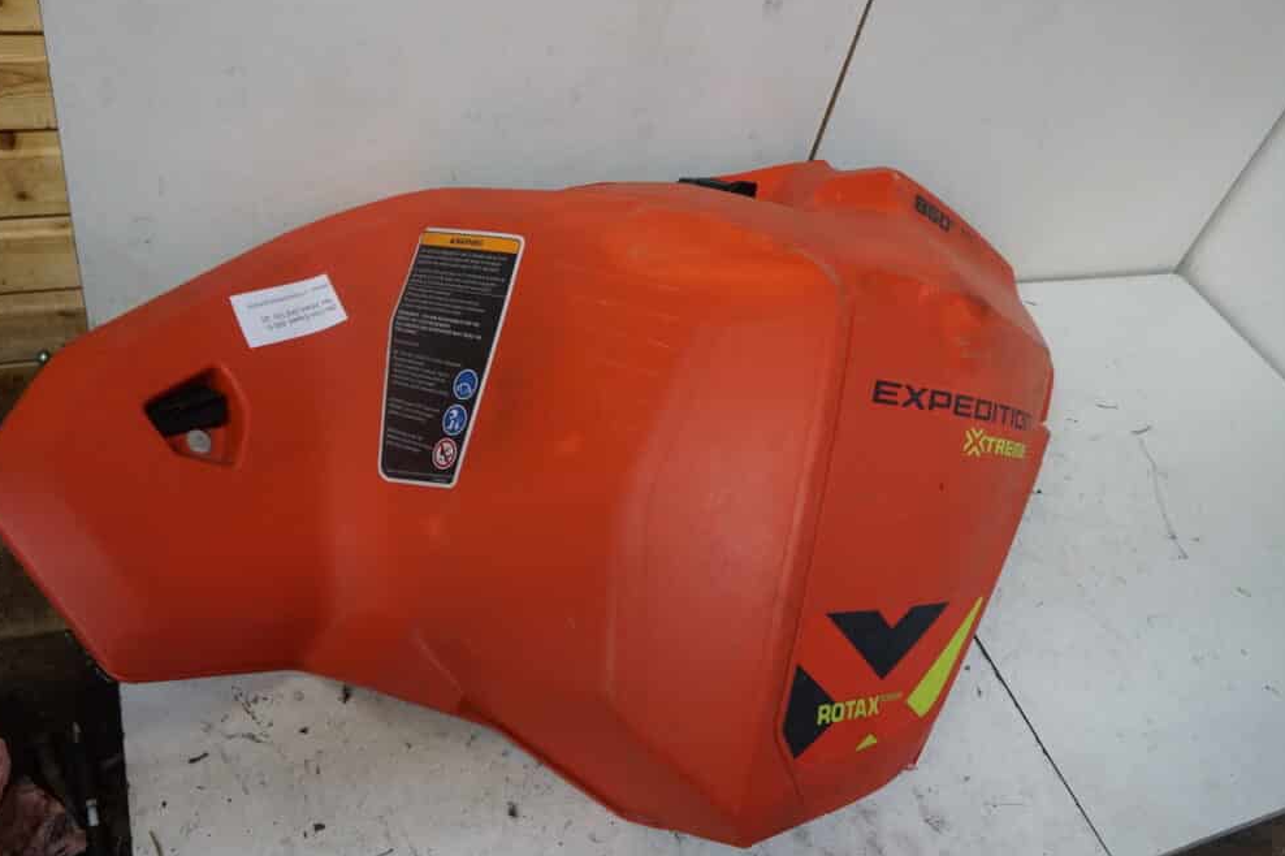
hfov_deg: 65.5
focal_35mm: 28
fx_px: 999
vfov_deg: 46.4
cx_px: 627
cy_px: 417
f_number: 4
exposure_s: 1/60
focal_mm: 18
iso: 1250
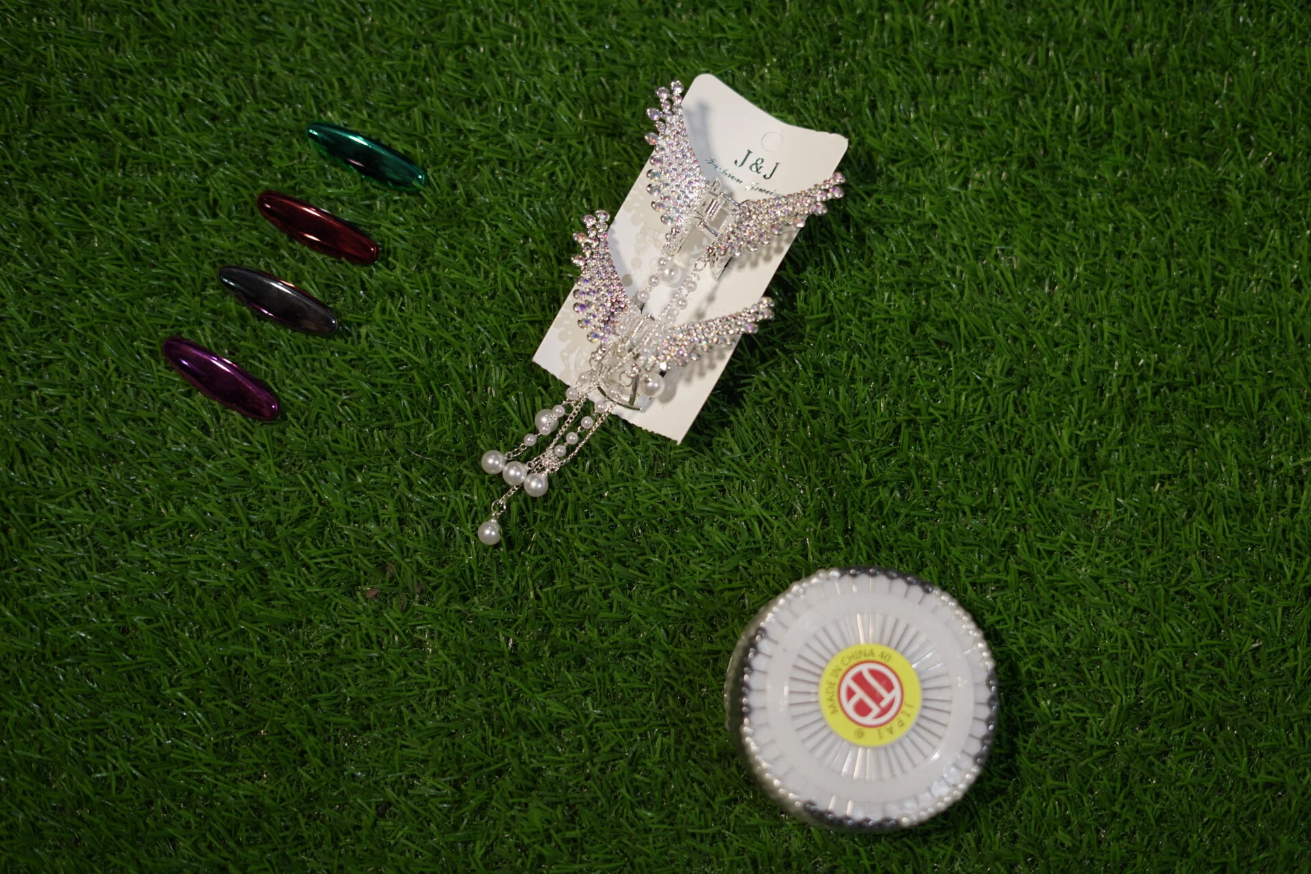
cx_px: 656
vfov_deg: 27.0
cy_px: 437
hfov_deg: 39.6
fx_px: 1821
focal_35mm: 50
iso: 100
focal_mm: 50
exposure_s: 1/100
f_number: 2.2
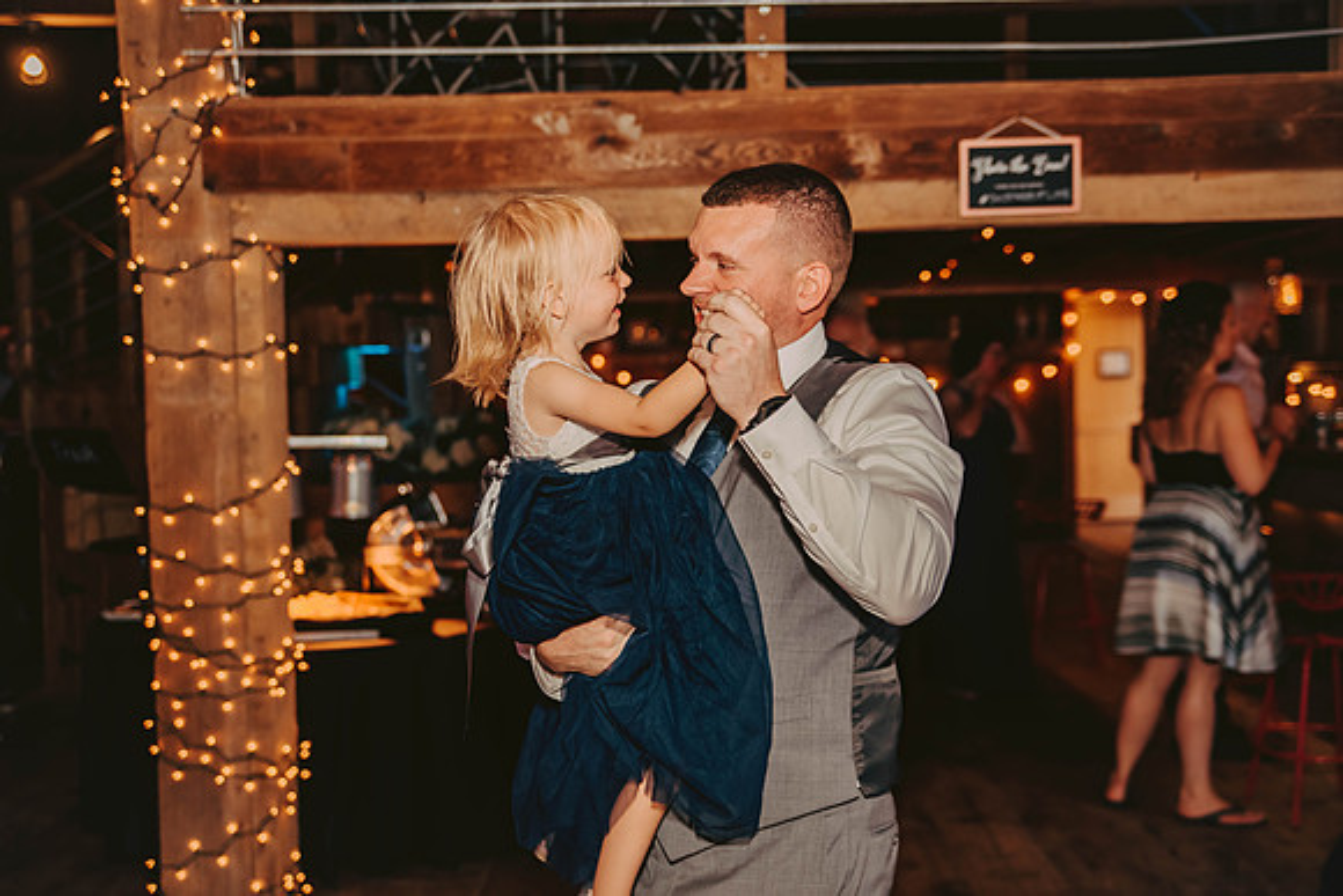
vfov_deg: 30.5
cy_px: 448
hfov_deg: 44.5
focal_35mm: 44
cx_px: 672
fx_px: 1642
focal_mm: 44
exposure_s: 1/200
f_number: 2.8
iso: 800
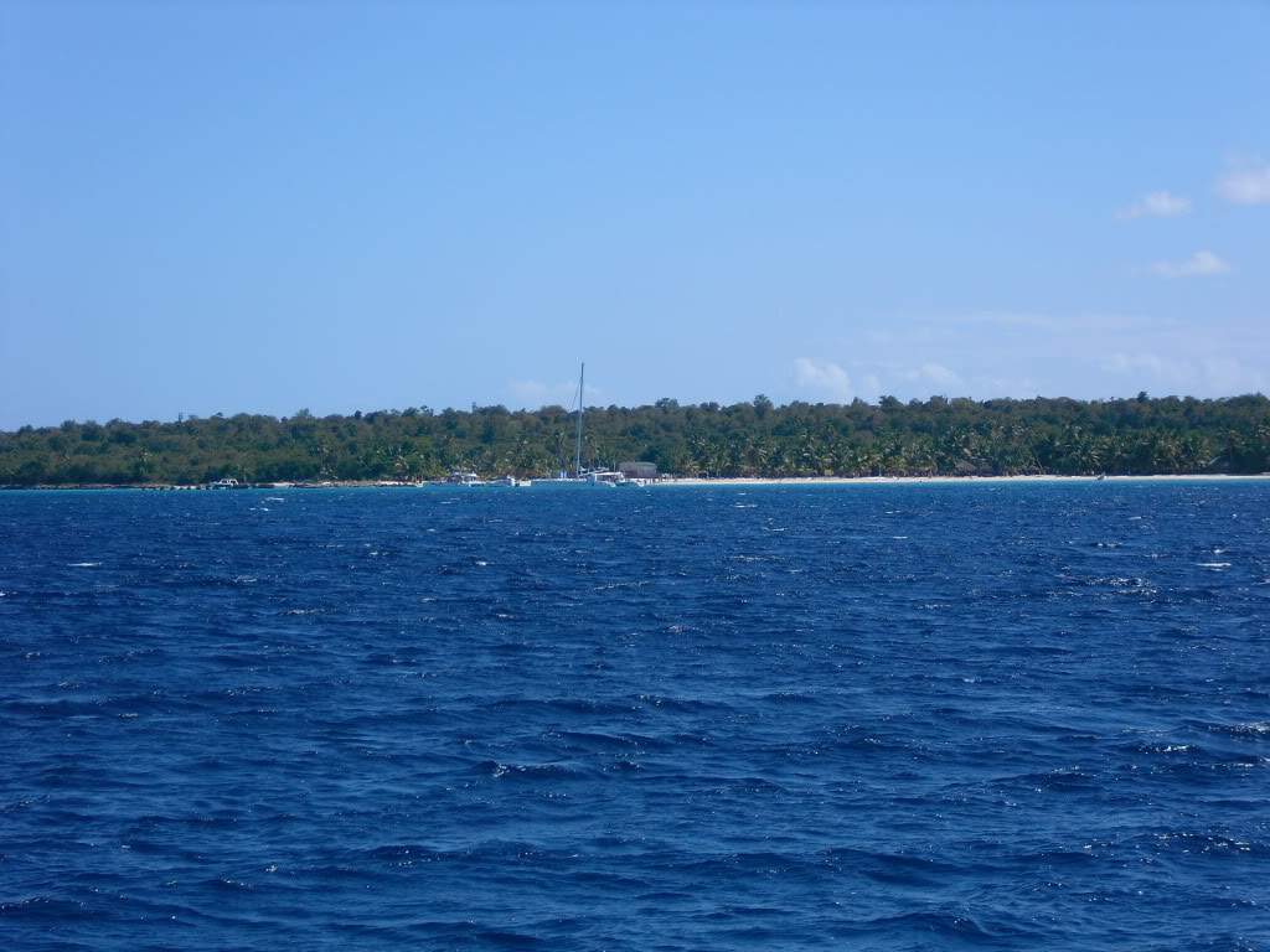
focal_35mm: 107
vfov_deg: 13.8
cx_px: 635
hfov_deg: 18.4
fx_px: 3926
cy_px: 476
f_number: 5.6
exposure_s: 1/400
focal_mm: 18.9
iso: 64
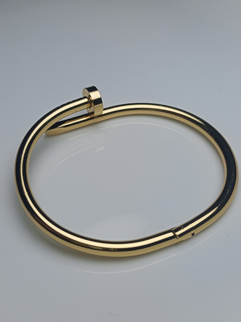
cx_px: 120
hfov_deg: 36.8
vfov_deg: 47.9
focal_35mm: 39
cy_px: 161
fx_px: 362
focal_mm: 3.98
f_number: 1.8
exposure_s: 1/601
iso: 64
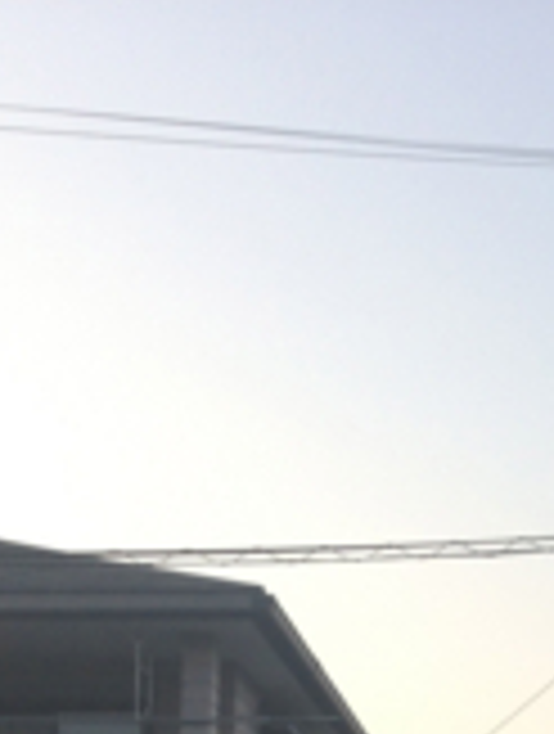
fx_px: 1934
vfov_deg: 19.5
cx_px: 428
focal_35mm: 91
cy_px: 1009
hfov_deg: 16.2
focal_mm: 4.13
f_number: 2.4
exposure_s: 1/184
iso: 50
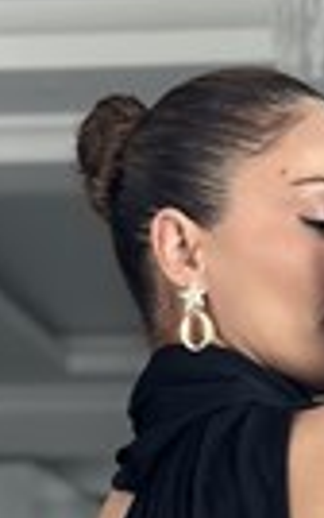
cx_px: 336
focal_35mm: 192
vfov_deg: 10.5
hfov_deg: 6.8
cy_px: 804
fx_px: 2707
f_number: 1.78
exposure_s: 1/81
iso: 125
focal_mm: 6.86
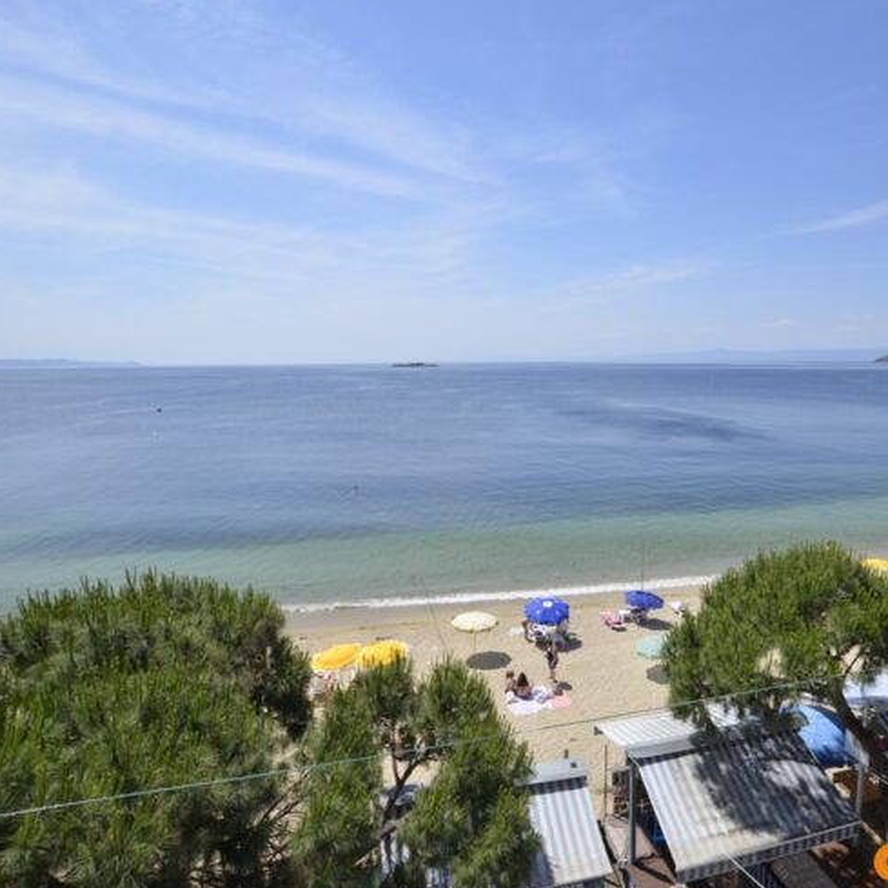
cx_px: 541
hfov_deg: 73.9
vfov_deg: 74.8
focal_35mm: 20
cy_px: 442
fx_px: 580
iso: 100
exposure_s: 1/350
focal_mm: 10
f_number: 9.5
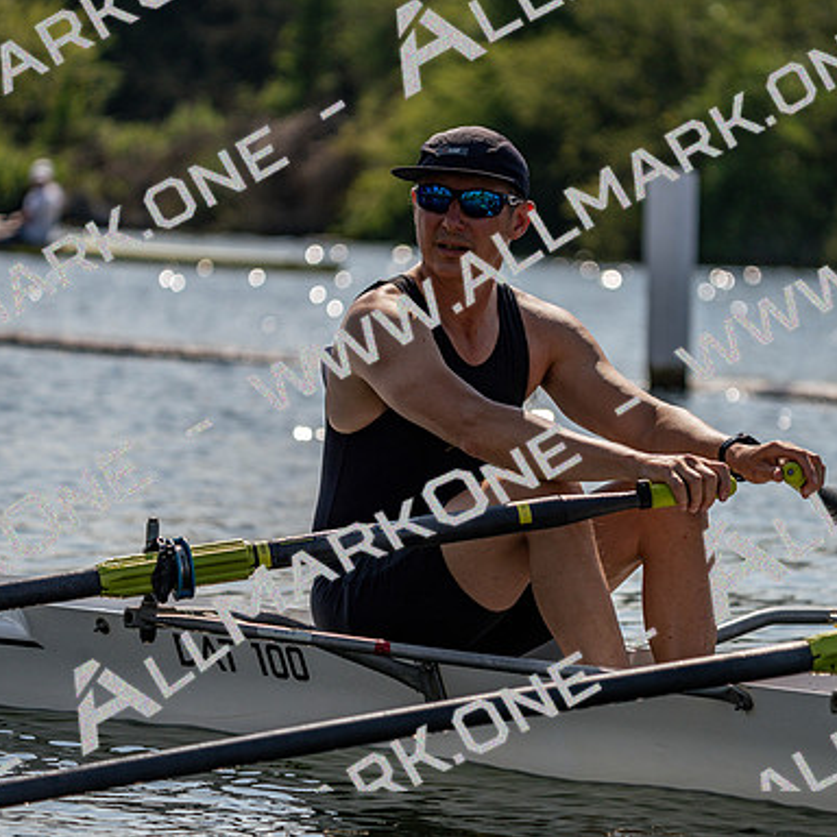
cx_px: 517
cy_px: 417
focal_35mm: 257
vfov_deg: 6.8
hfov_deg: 6.8
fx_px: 7031
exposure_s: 1/1600
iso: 100
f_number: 5.6
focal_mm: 200
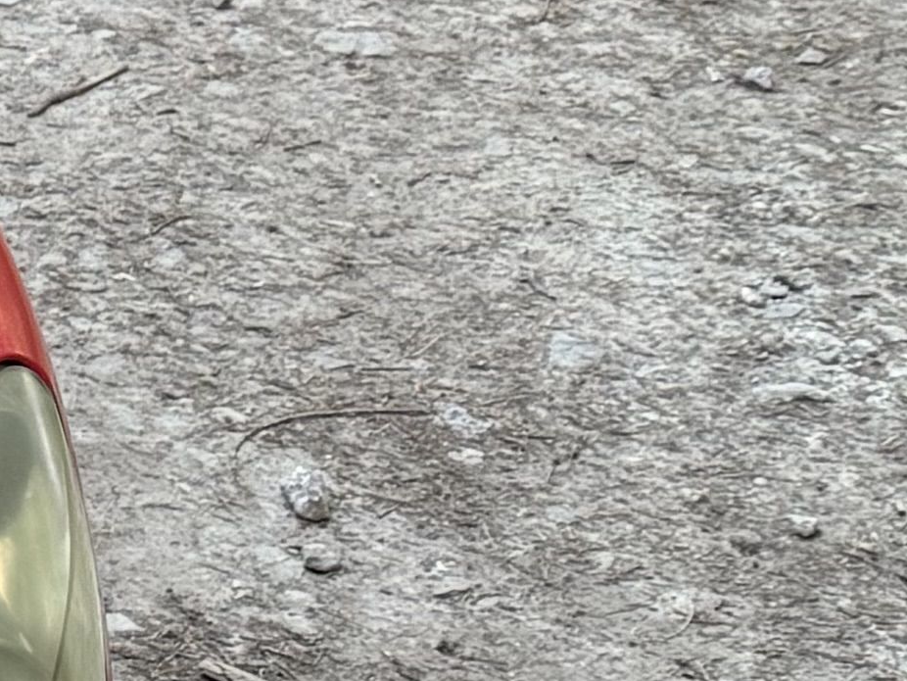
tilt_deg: -28.5
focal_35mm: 148
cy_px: 182
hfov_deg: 10.9
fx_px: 3879
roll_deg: -1.8
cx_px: -1404
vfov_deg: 10.0
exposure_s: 1/121
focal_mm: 6.76
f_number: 1.78
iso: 160
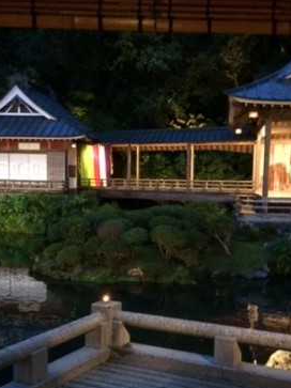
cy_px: 229
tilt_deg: -4.5
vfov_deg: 39.5
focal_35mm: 48
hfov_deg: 30.2
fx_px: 538
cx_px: 166
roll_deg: -1.2
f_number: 2.2
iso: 500
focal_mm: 4.15
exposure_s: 1/15
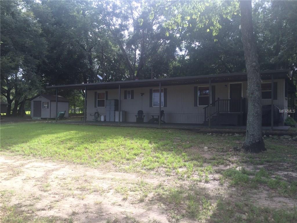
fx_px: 249
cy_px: 112
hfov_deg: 61.7
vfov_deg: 48.2
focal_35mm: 29
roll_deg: -0.4
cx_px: 148
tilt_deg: -1.8
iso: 32
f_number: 2.2
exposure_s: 1/313
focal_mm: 4.15
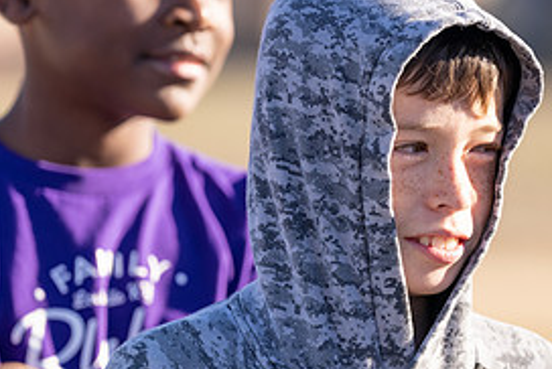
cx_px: 442
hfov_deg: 5.3
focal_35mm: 388
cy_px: 246
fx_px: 5956
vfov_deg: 3.6
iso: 100
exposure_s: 1/500
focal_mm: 182
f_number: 3.2
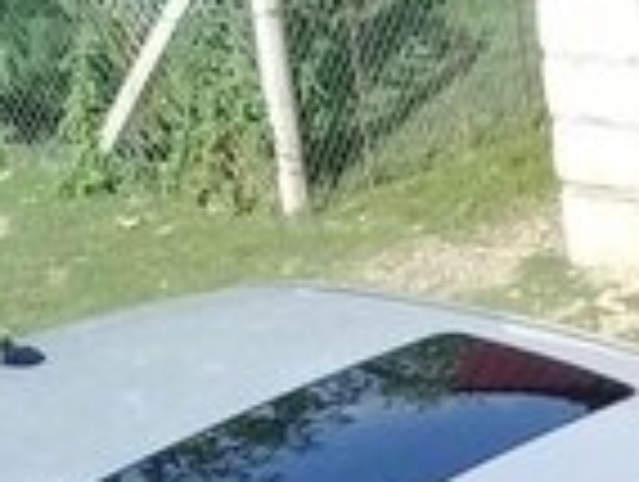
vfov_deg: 9.5
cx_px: 716
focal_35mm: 144
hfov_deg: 13.4
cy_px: 1047
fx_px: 2663
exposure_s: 1/602
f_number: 2.2
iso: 50
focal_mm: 3.3
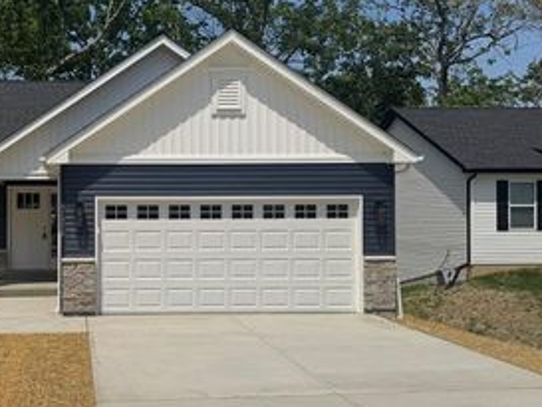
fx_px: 689
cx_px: 117
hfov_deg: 41.3
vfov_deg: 32.9
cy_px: 211
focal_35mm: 44
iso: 80
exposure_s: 1/7092
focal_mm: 6.76
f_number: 1.78
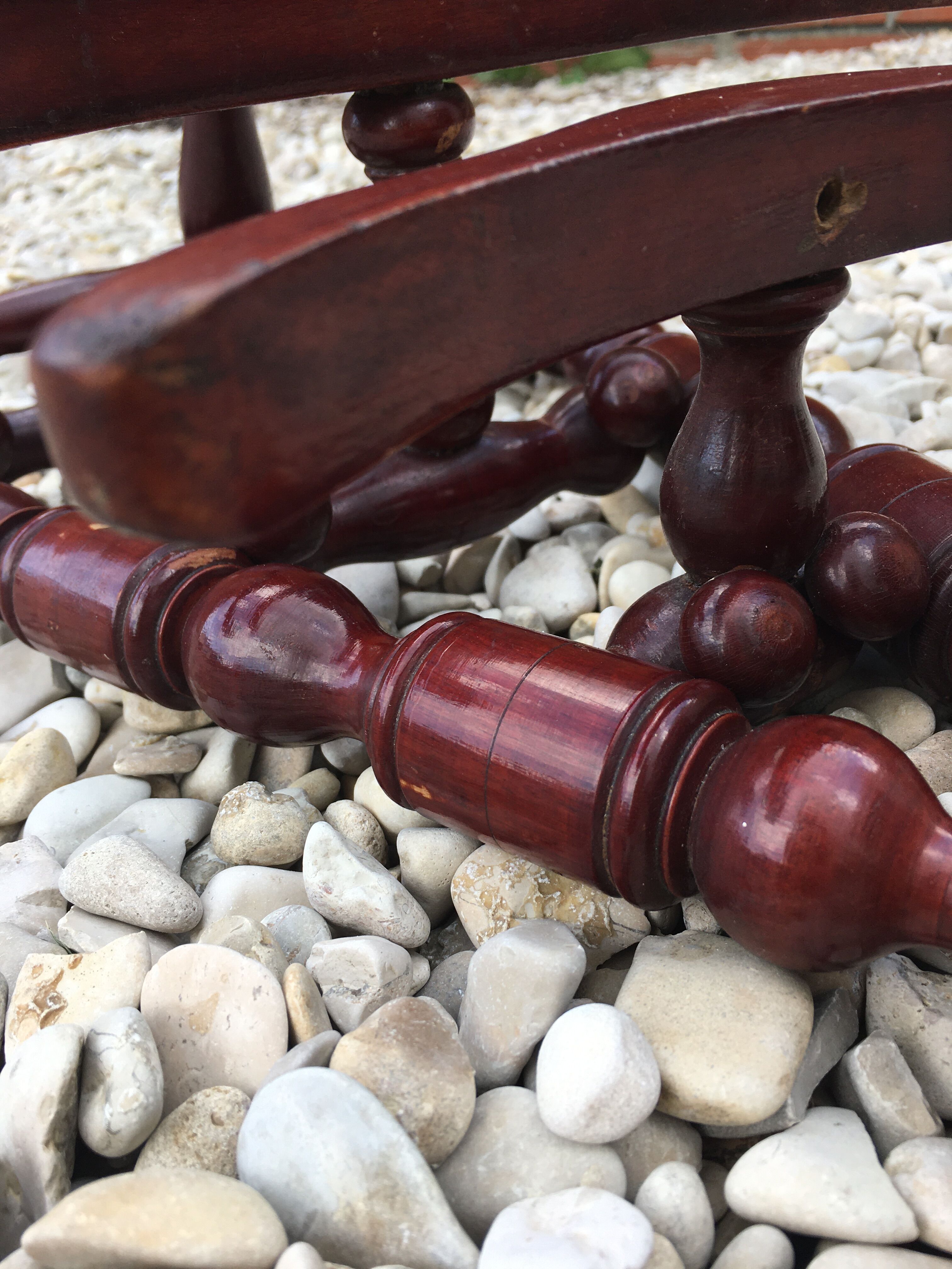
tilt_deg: -30.4
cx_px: 476
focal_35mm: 29
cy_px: 634
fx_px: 1063
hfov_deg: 48.2
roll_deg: +3.5
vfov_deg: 61.7
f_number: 2.2
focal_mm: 4.15
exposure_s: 1/225
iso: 25
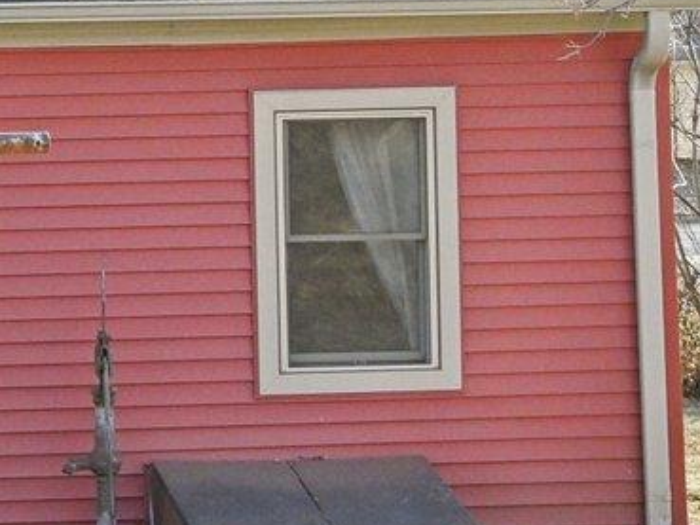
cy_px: -65
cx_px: -379
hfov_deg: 11.8
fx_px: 3237
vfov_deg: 9.2
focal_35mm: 160
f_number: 4
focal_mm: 30
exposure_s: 1/3200
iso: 800
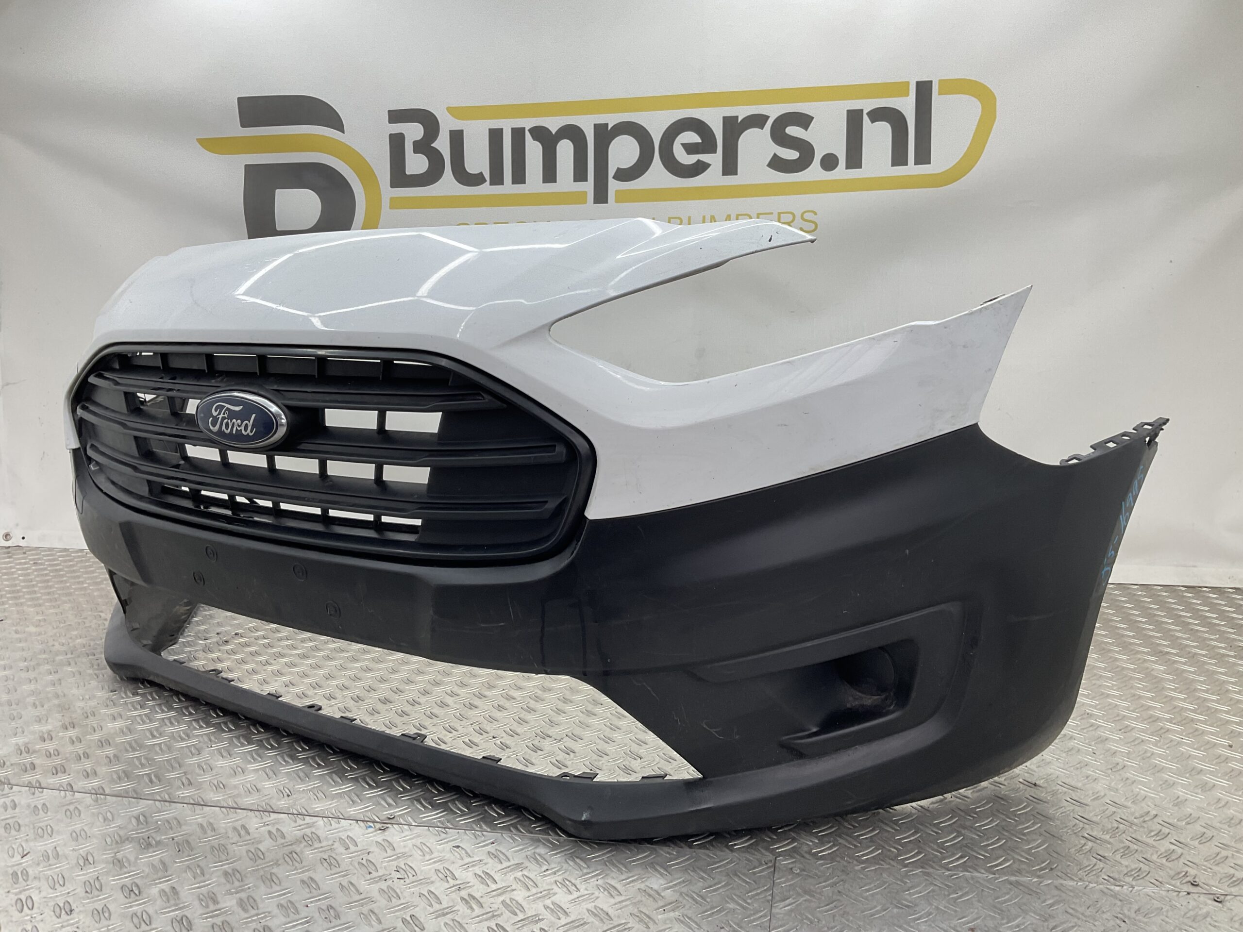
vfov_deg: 48.2
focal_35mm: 29
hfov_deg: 61.7
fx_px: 1041
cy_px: 466
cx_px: 622
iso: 32
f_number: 1.8
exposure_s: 1/100
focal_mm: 3
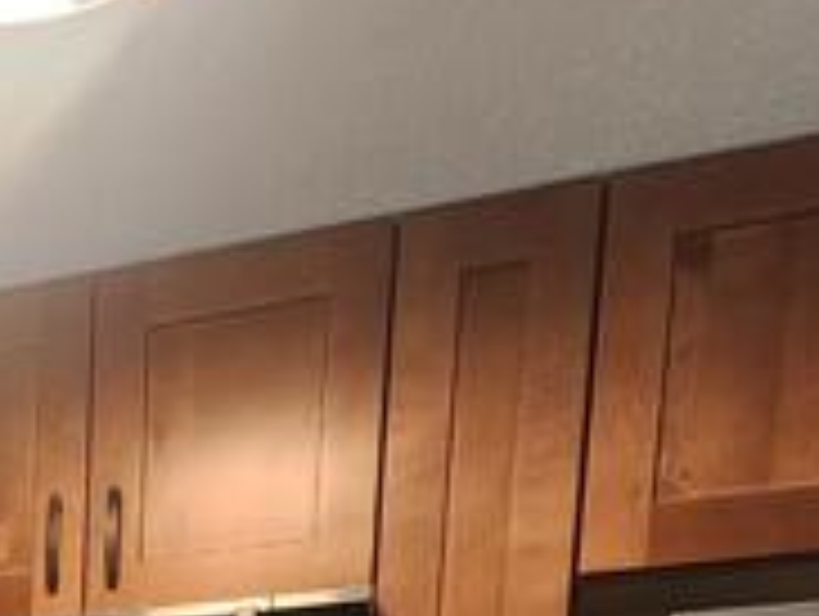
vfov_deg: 18.1
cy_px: 1214
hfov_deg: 28.0
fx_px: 1350
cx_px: -238
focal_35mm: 57
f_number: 2.2
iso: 200
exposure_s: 1/60
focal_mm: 2.2
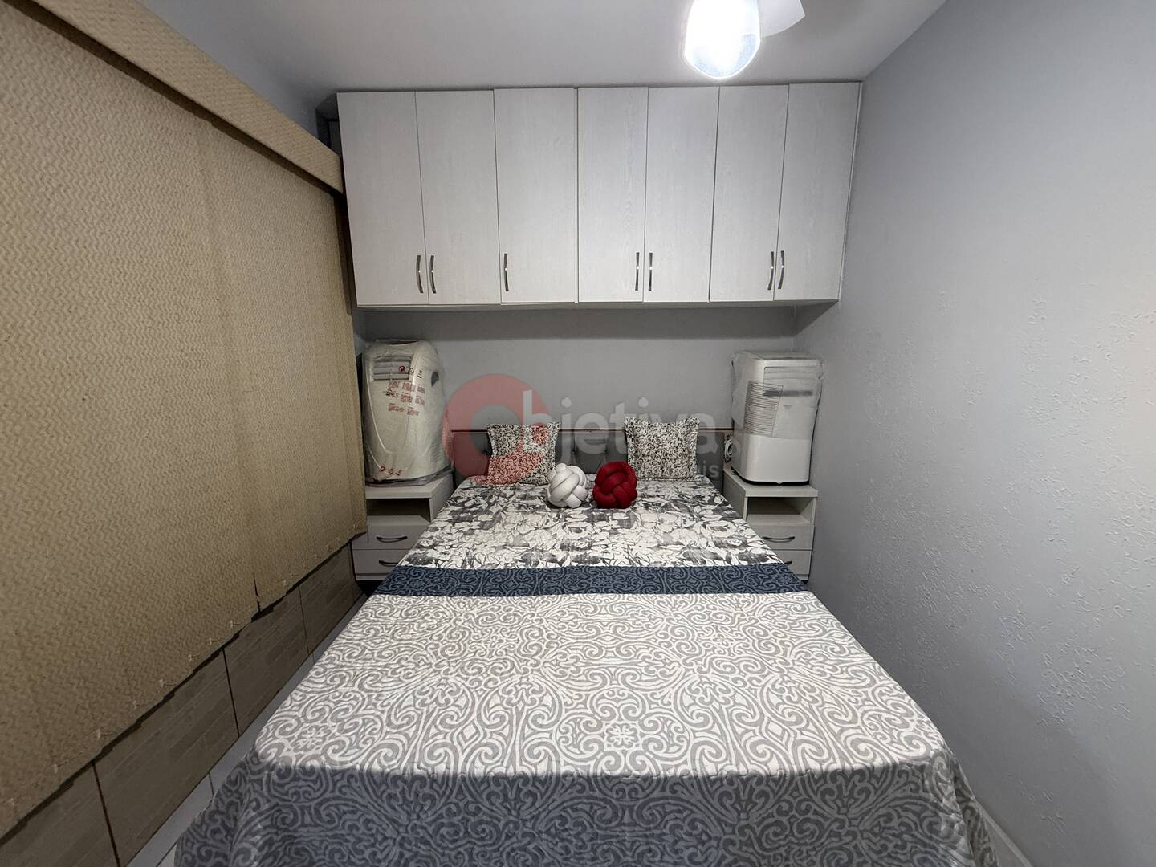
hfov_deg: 102.1
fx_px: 468
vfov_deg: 85.7
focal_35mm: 14
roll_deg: +0.2
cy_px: 434
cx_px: 578
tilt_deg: -11.3
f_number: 2.2
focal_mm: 2.22
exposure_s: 1/60
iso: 320
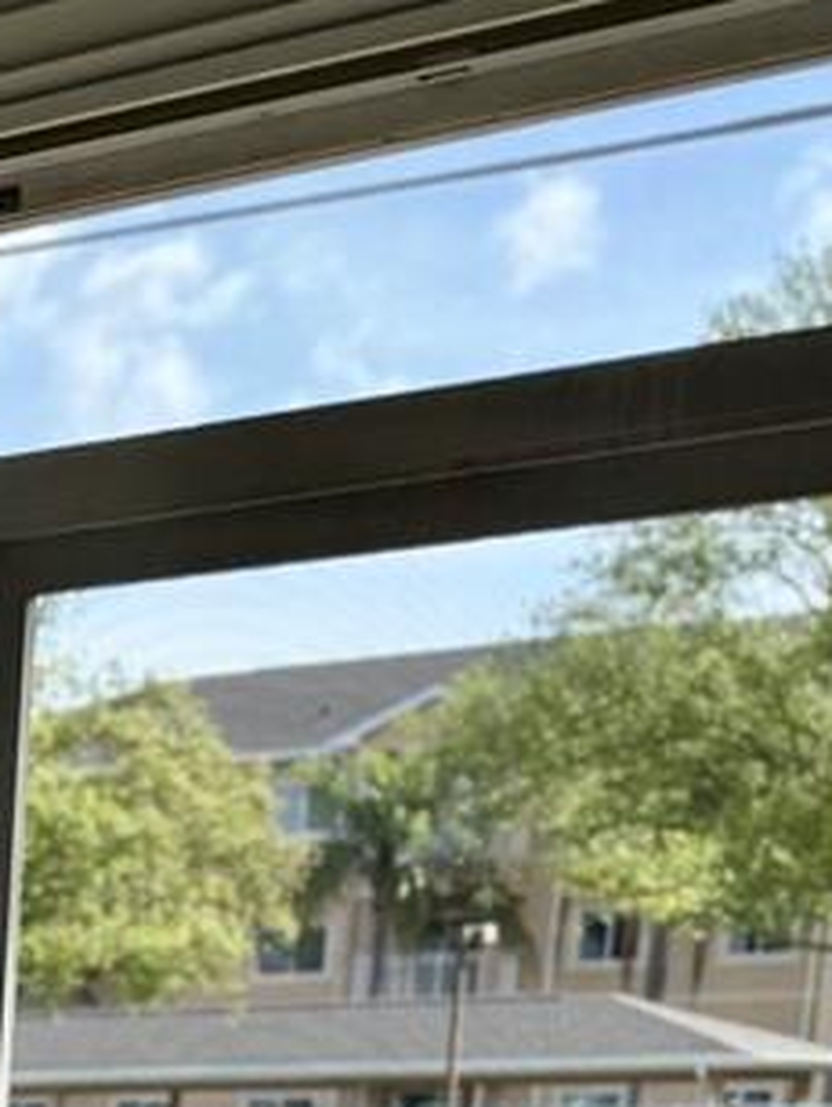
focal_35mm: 94
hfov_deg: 13.8
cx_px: -745
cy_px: 2113
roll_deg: -0.4
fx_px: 3008
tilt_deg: -17.3
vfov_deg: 16.6
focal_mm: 6.76
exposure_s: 1/2169
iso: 100
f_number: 1.78
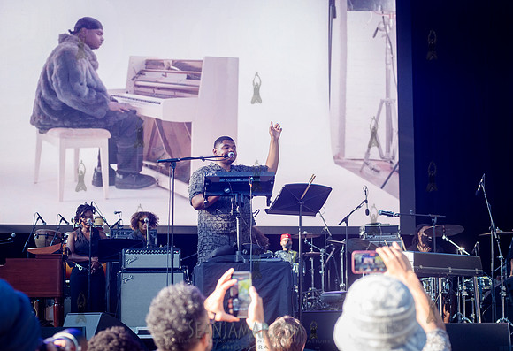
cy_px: 175
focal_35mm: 82
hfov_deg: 24.5
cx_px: 263
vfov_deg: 16.9
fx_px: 1181
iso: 1000
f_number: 4.5
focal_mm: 80
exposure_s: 1/500
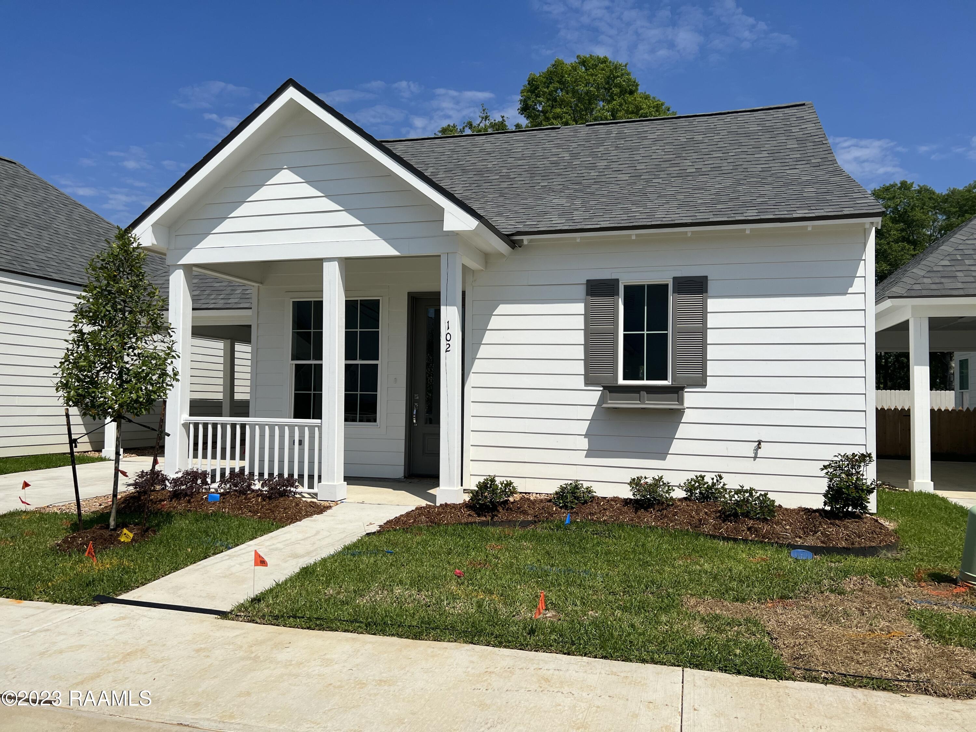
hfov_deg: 67.3
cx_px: 488
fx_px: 733
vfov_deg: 53.1
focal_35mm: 26
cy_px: 366
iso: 50
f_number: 1.5
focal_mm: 5.7
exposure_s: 1/10309
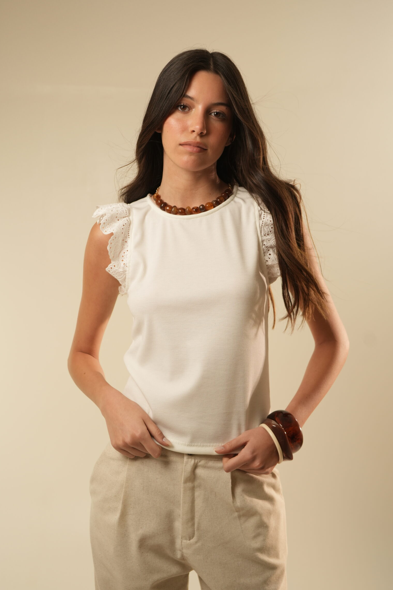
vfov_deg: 35.6
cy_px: 281
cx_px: 196
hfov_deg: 24.2
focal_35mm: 56
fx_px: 917
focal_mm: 50
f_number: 4
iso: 500
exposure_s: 1/125
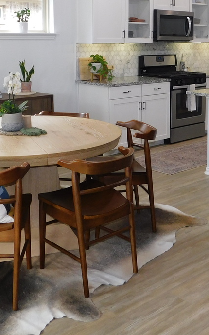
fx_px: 465
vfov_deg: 38.5
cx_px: 110
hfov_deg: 25.3
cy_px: 84
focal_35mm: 51
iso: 125
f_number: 3
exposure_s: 1/40
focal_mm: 4
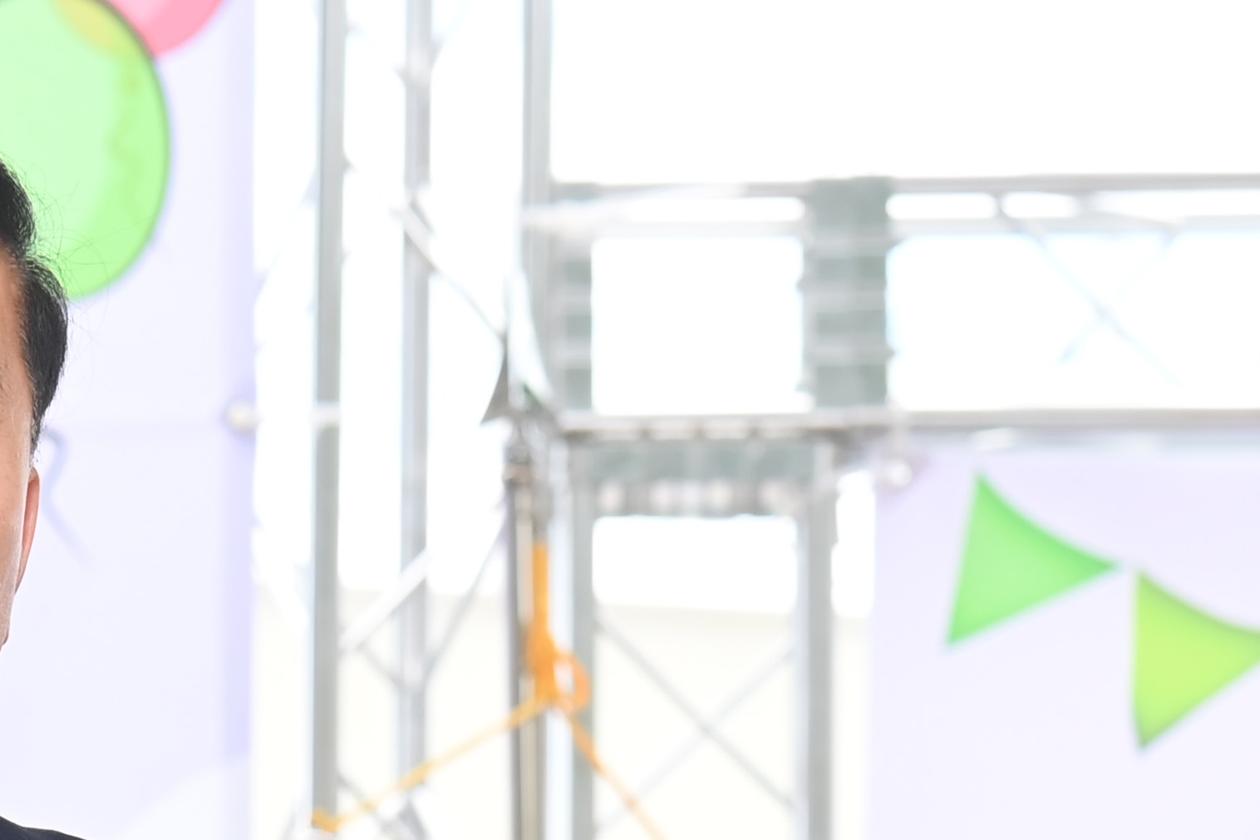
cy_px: 1030
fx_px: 12596
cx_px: -154
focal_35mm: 360
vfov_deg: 3.8
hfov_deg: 5.7
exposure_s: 1/250
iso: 400
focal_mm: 98
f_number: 6.3
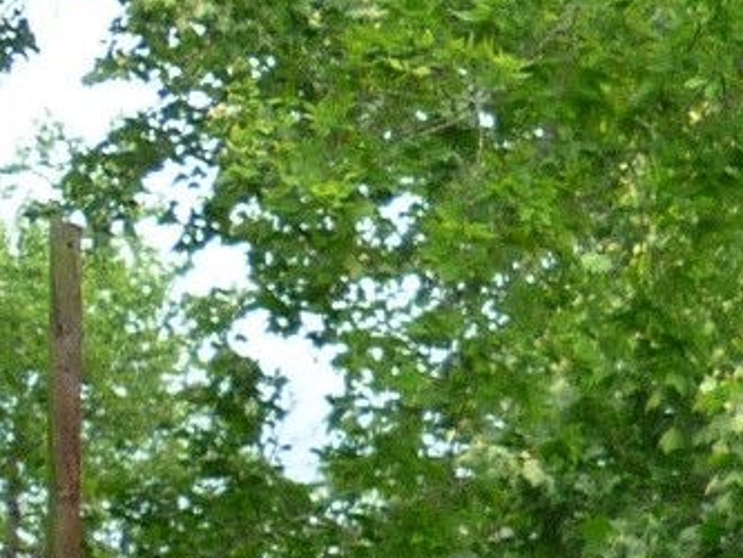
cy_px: 982
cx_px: 1921
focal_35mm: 203
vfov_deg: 7.1
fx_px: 4359
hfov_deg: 8.7
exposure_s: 1/200
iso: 80
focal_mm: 5.5
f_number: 2.8
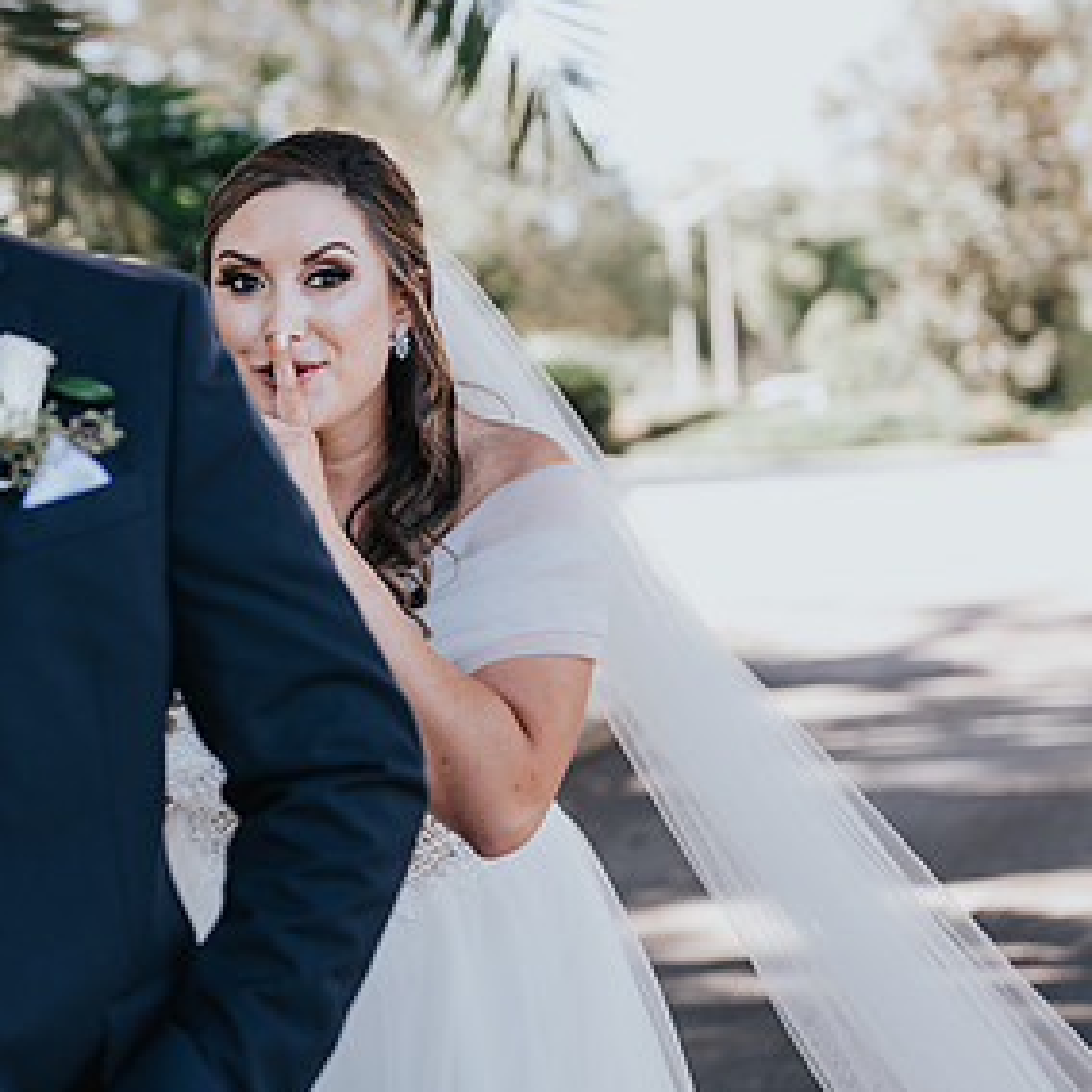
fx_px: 4783
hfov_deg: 13.0
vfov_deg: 13.0
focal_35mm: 134
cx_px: 177
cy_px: 371
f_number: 2.8
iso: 125
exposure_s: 1/160
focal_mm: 70
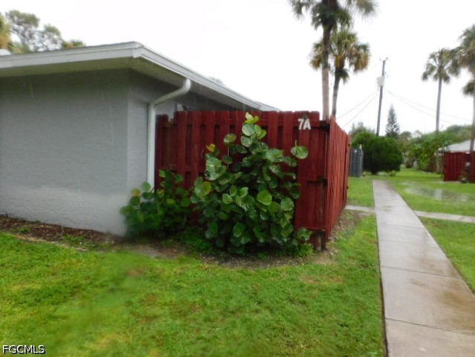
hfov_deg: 71.6
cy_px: 178
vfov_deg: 56.8
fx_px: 329
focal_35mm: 24
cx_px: 238
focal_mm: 4.3
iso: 125
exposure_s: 1/200
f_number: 3.3
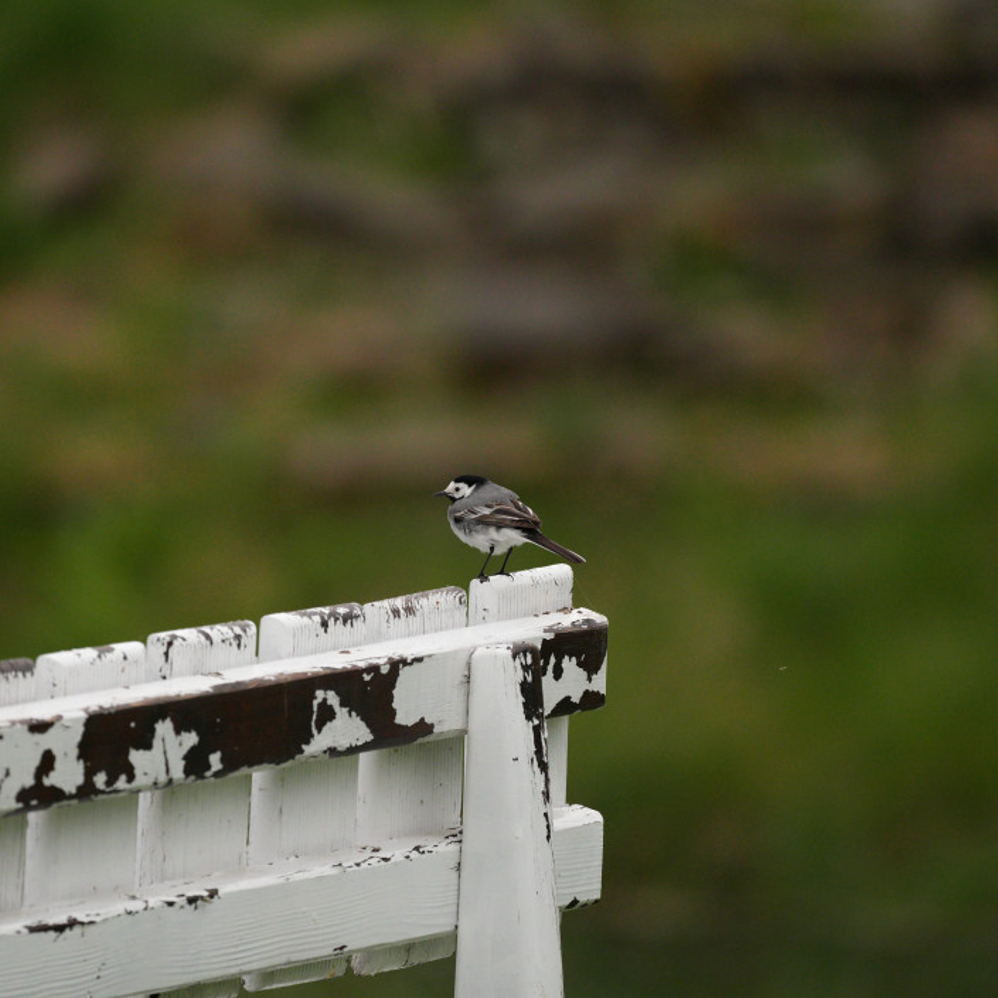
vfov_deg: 2.7
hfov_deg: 2.7
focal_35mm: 640
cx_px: 378
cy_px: 500
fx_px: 20876
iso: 3200
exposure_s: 1/4000
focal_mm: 500
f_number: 5.6
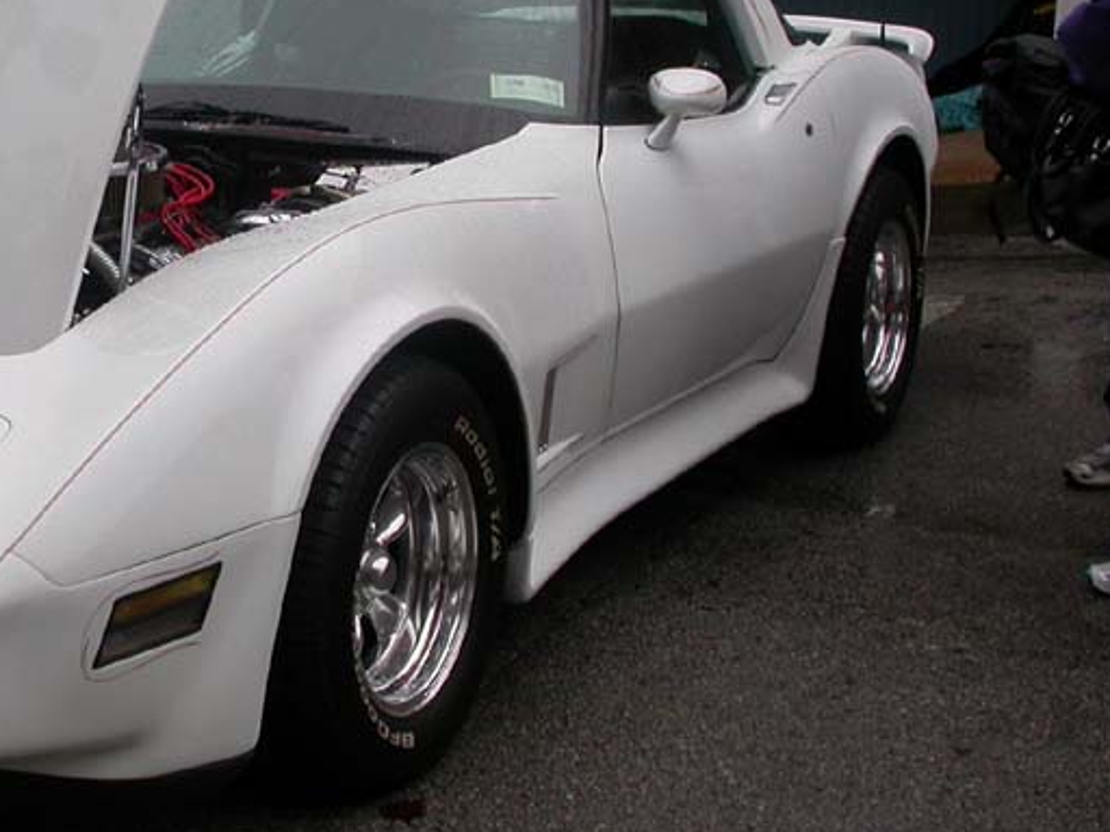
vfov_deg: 19.3
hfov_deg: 25.2
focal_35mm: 76
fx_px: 2437
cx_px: 202
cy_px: 234
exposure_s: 1/152
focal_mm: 7.85
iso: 100
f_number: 4.7
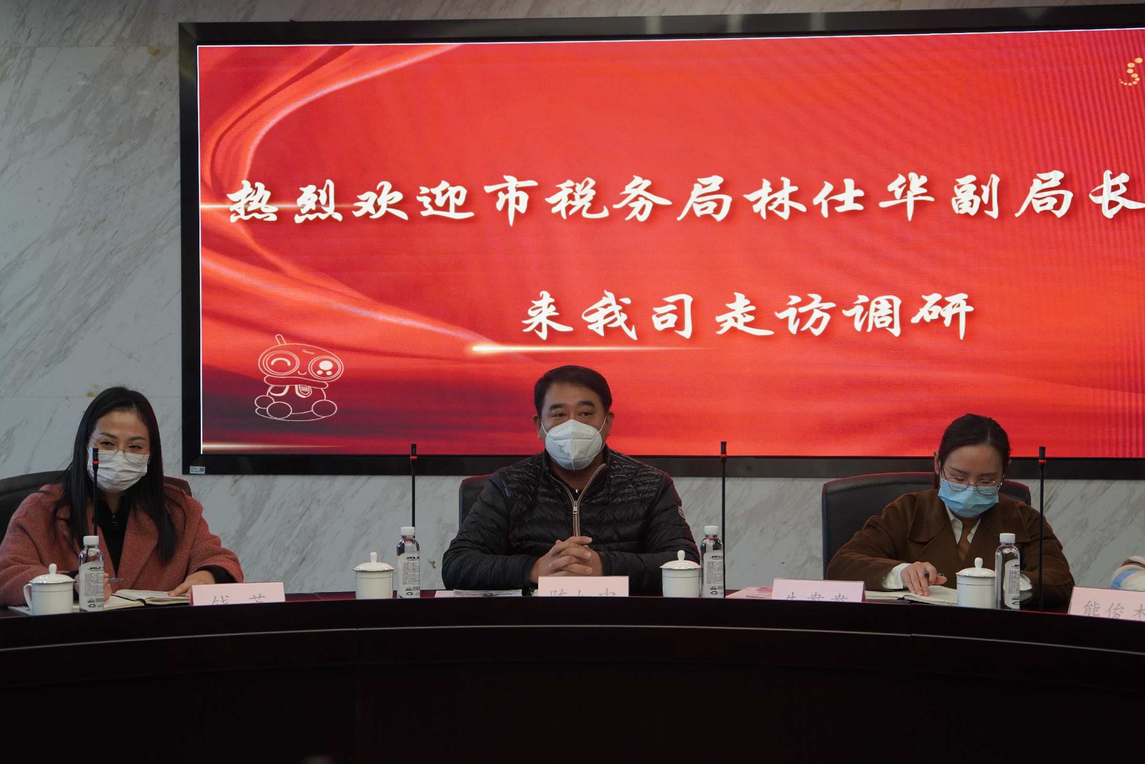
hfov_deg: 25.1
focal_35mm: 81
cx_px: 572
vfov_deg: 16.9
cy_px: 382
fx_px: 2576
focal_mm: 54
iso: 500
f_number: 4
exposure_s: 1/160
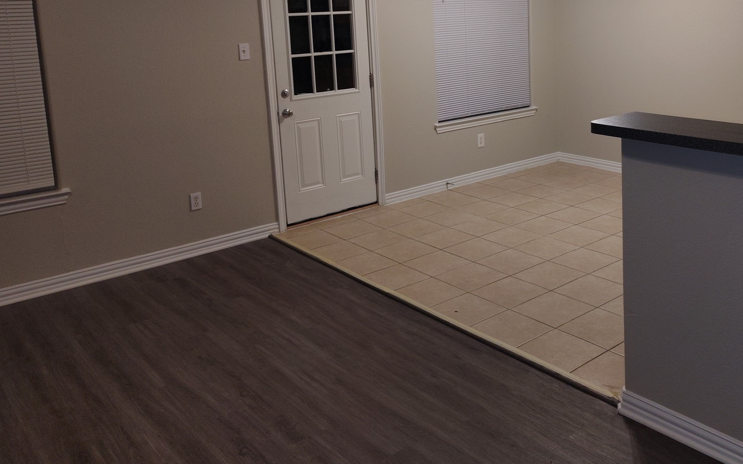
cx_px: 490
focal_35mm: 35
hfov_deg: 54.3
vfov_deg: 35.4
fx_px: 709
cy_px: 113
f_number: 1.8
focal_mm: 5.56
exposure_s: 1/120
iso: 603
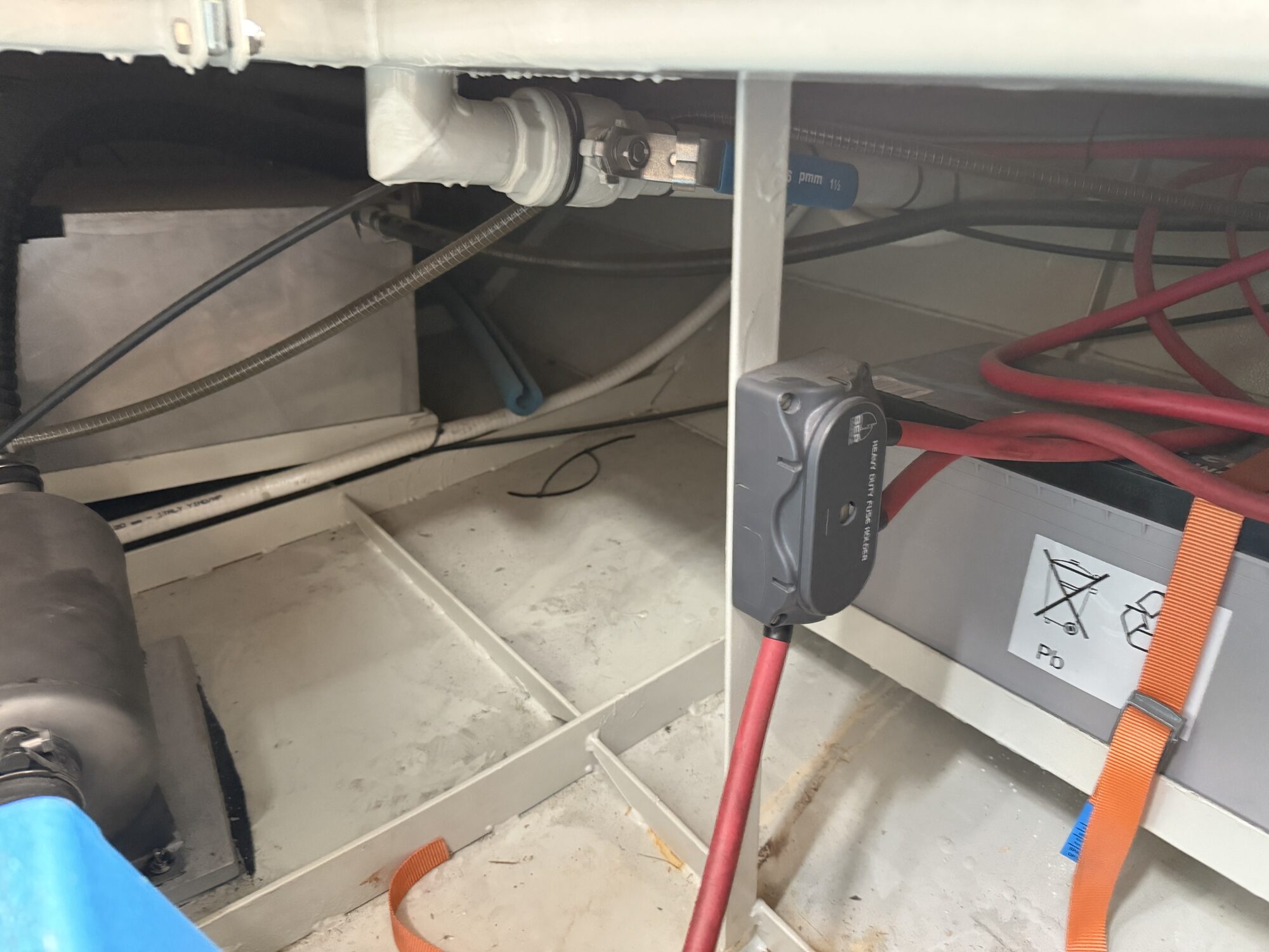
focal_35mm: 24
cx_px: 634
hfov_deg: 71.6
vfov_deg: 56.8
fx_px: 880
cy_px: 476
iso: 800
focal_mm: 6.76
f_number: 1.78
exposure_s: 1/58
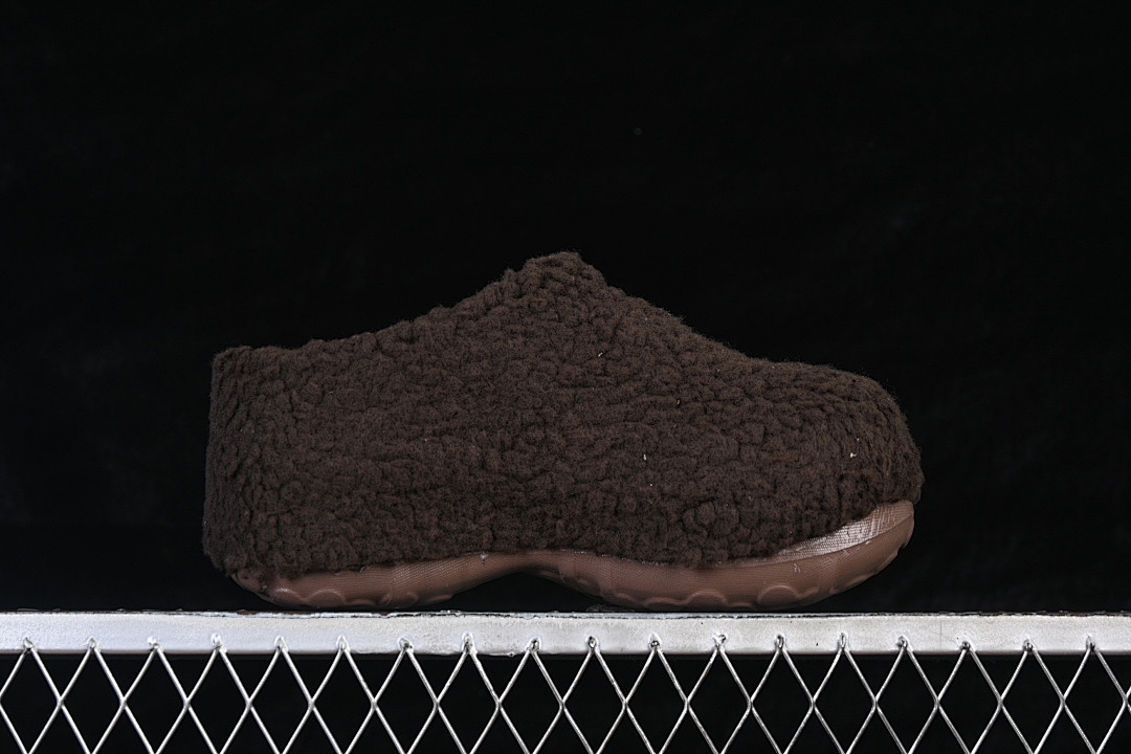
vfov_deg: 18.2
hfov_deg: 27.0
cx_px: 566
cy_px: 377
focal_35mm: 75
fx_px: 2356
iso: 160
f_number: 6.3
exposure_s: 1/60
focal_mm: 50
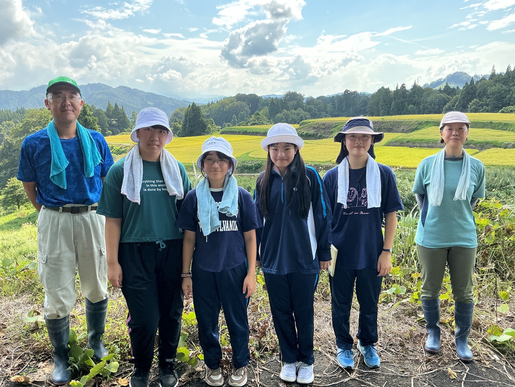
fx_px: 431
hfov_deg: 61.7
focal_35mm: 29
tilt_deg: -11.6
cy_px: 194
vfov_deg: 48.2
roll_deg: +3.7
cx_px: 258
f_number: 1.8
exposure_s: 1/642
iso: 25
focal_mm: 3
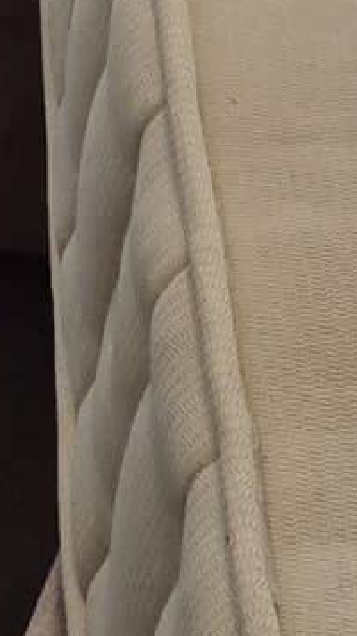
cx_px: -589
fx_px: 3032
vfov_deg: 10.1
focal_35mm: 180
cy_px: -1013
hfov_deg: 6.3
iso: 160
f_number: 1.8
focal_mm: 5.4
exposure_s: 1/100
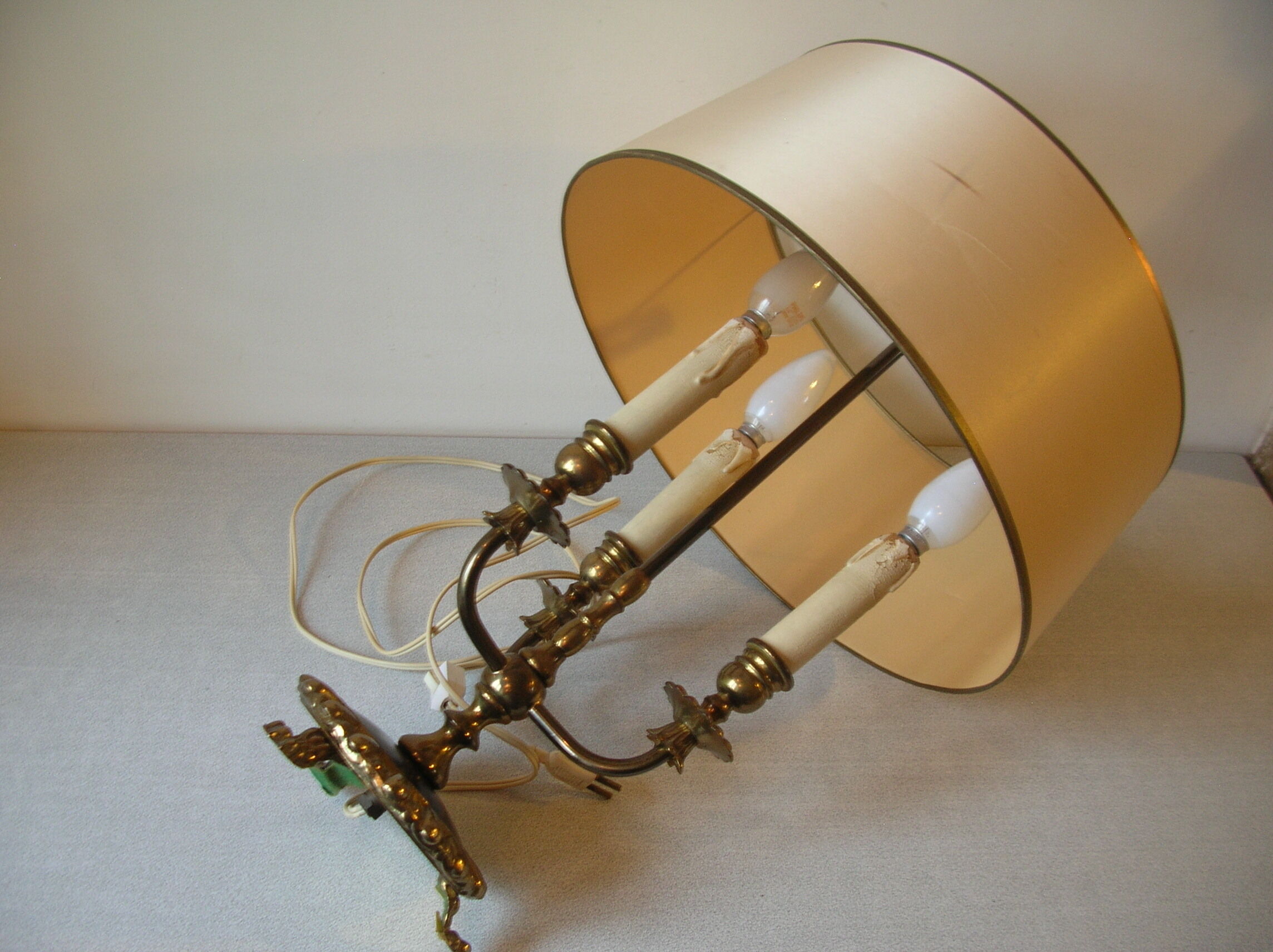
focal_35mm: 35
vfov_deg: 40.6
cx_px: 636
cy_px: 476
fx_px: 1286
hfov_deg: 52.7
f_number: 2.8
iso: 60
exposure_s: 1/5.8
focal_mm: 5.8
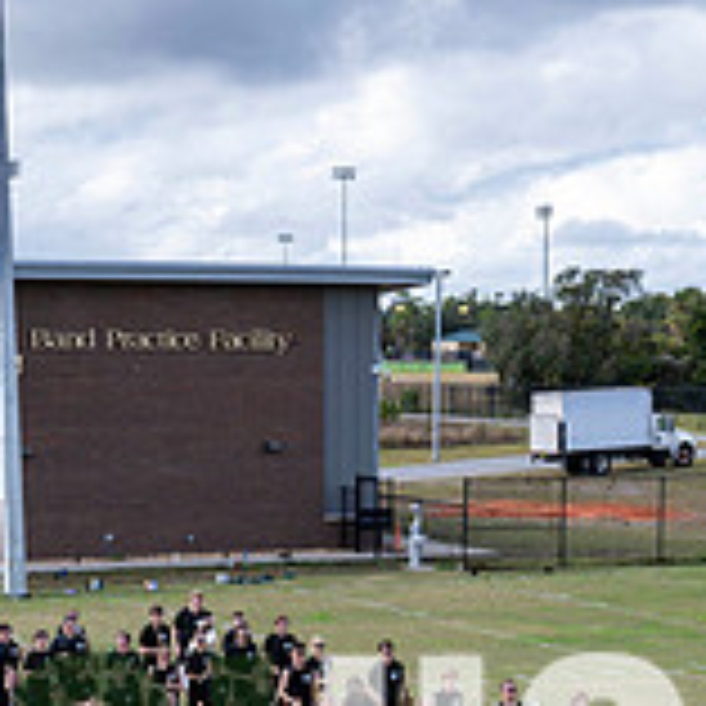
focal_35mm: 102
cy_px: 866
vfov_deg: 16.3
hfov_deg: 17.1
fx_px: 2354
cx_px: 346
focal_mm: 32.5
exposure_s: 1/1250
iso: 125
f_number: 2.8
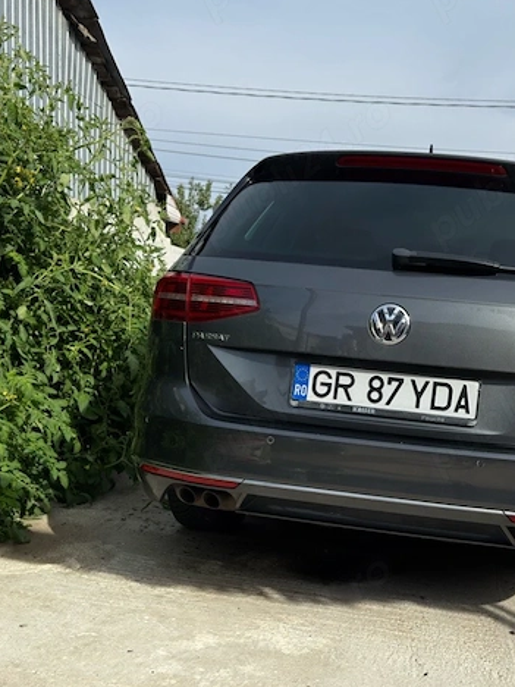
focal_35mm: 41
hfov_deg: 34.7
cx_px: 354
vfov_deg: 45.3
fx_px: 813
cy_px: 436
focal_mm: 6.76
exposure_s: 1/5618
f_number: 1.78
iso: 80
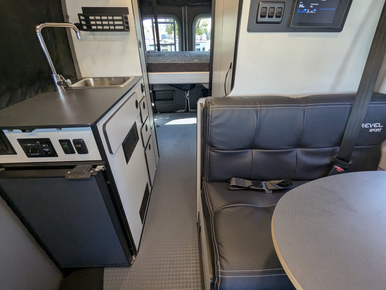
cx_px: 193
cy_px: 145
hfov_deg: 94.4
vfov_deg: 78.2
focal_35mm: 16
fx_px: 179
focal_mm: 2.35
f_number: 2.2
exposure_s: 1/84.7
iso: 161
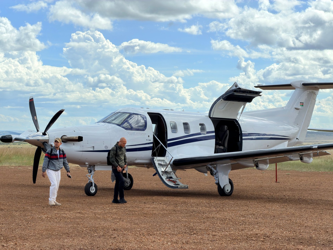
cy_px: 125
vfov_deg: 14.8
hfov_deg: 19.6
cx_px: 166
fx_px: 962
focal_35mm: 100
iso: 16
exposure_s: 1/700
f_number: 2.8
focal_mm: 16.89
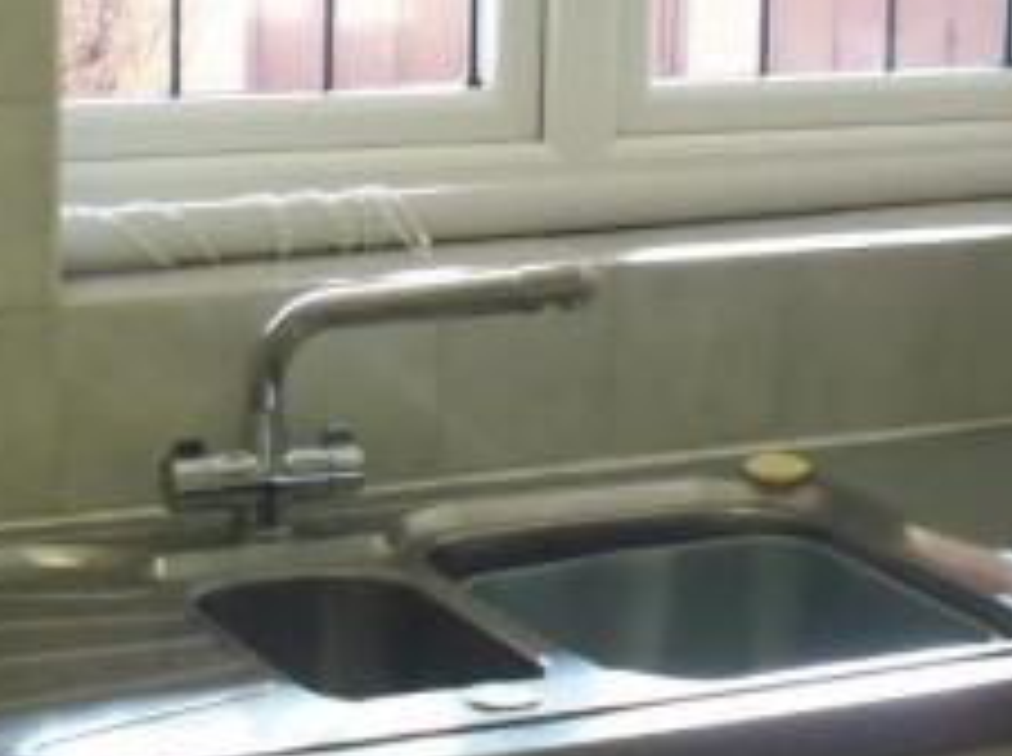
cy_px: 173
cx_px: 272
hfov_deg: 20.3
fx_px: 2802
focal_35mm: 96
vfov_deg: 15.3
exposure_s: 1/29.9
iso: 160
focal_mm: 6.2
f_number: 2.8
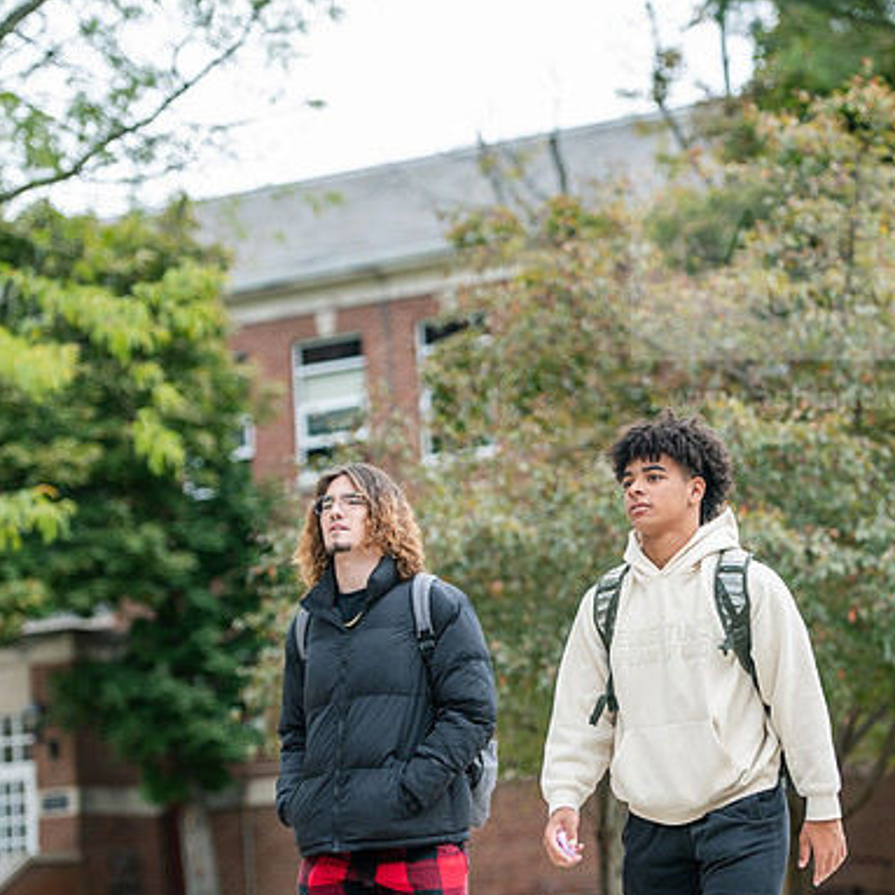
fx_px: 3686
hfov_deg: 13.8
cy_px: 448
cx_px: 561
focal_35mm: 126
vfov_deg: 13.8
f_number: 2.8
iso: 160
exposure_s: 1/400
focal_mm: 98
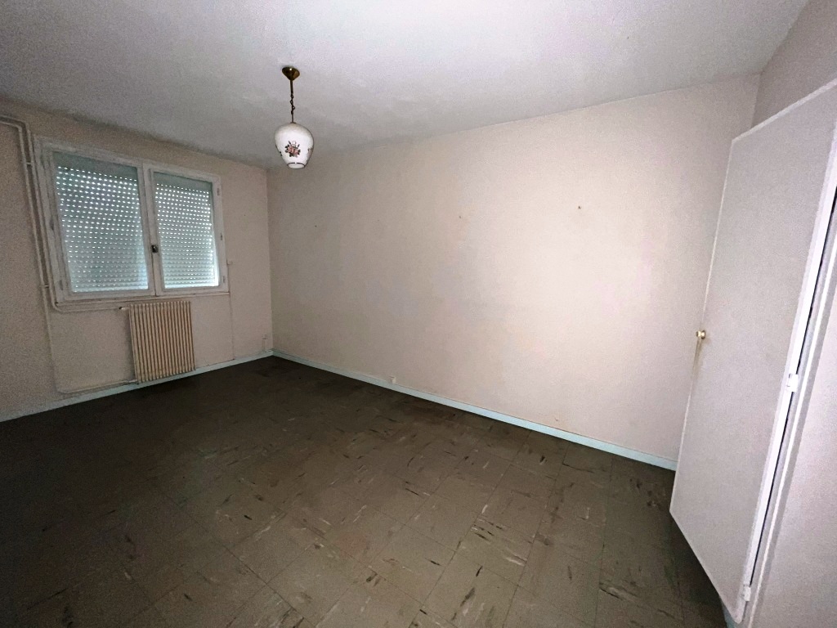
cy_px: 314
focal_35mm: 13
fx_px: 314
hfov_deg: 106.2
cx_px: 418
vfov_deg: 89.9
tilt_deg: -9.2
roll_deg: -1.7
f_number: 1.8
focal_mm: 1.57
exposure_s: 1/27
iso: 250
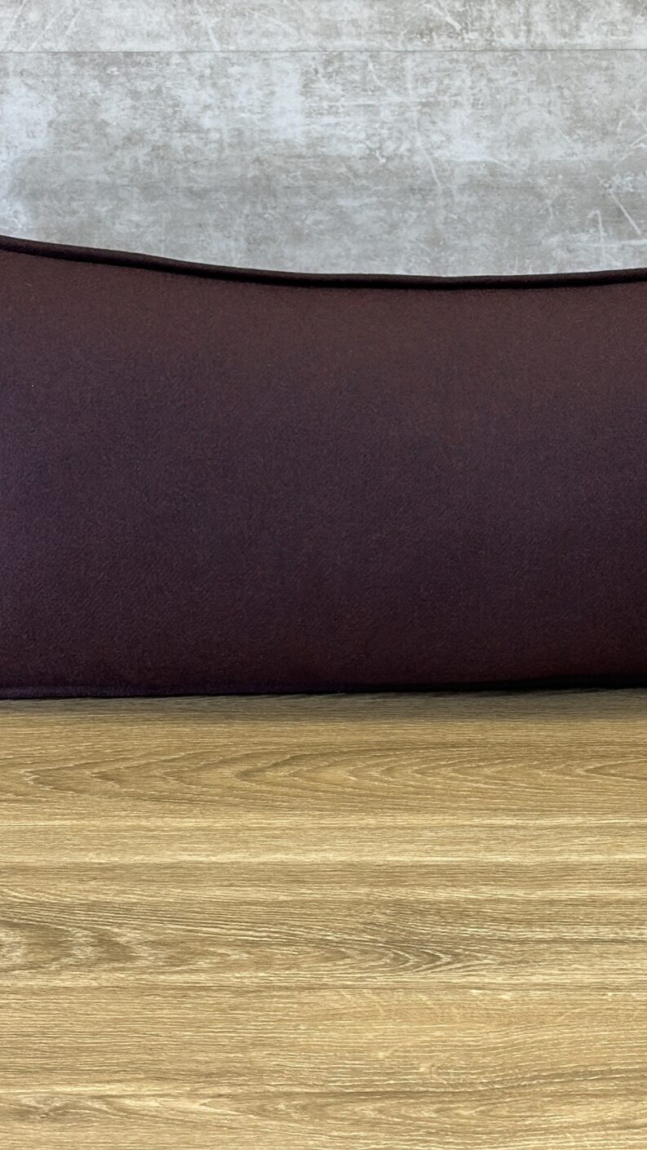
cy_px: 392
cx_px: 640
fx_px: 2896
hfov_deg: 12.6
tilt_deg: -13.5
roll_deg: +0.8
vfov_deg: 22.4
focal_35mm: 95
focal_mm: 6.86
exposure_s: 1/120
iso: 80
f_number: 1.78
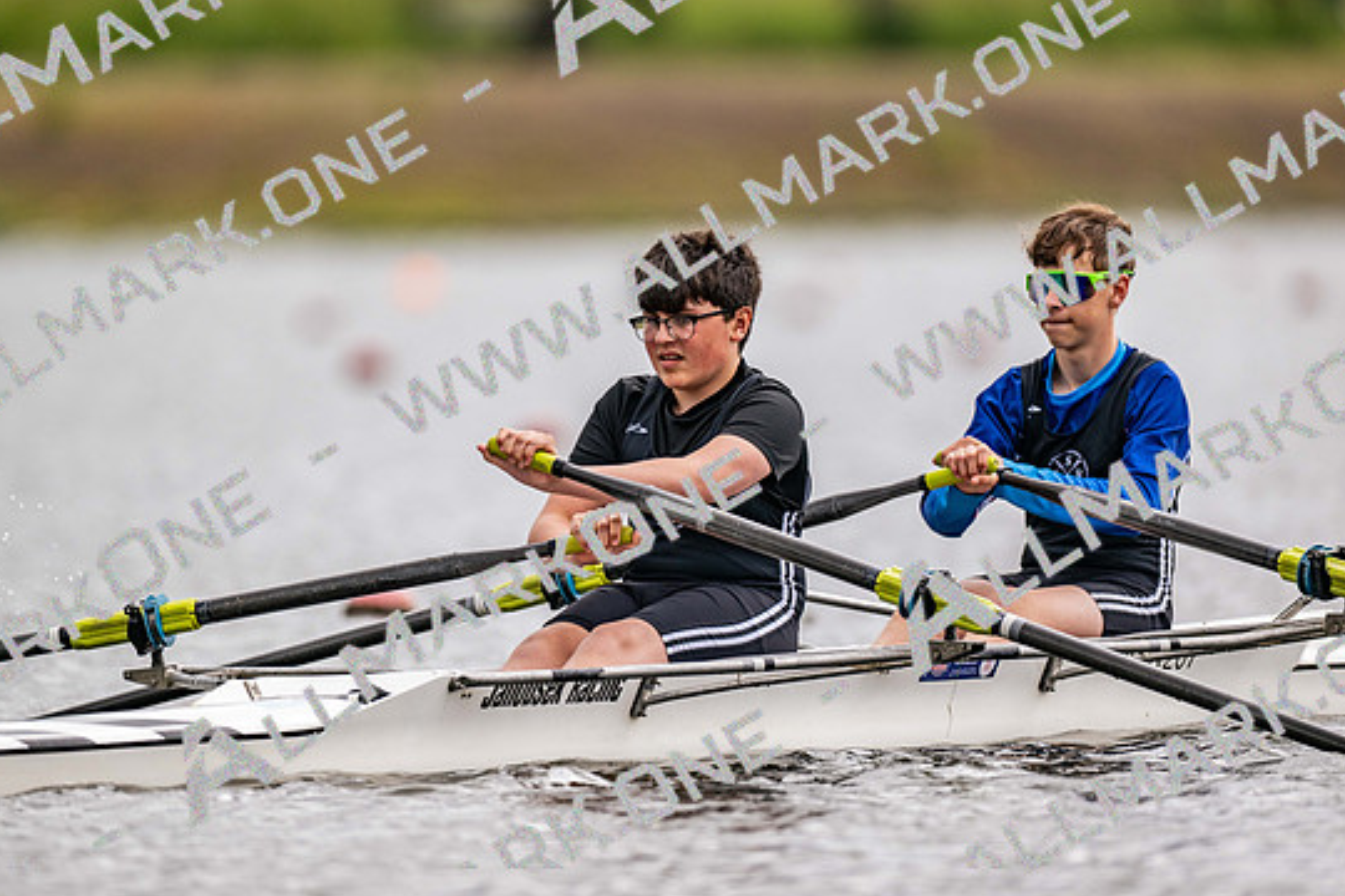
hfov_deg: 3.2
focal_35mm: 645
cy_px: 442
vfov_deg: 2.1
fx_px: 24096
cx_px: 687
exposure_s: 1/2500
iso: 280
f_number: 4
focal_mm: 600
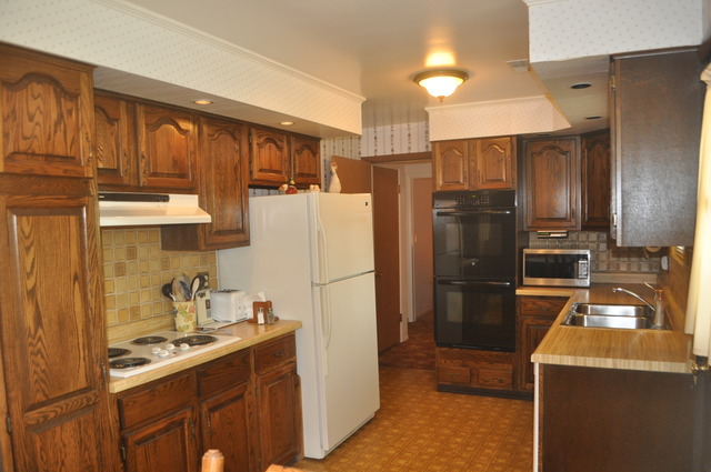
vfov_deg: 47.8
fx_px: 533
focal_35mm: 27
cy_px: 236
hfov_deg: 67.4
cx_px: 356
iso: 800
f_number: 3.5
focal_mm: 18
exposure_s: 1/60
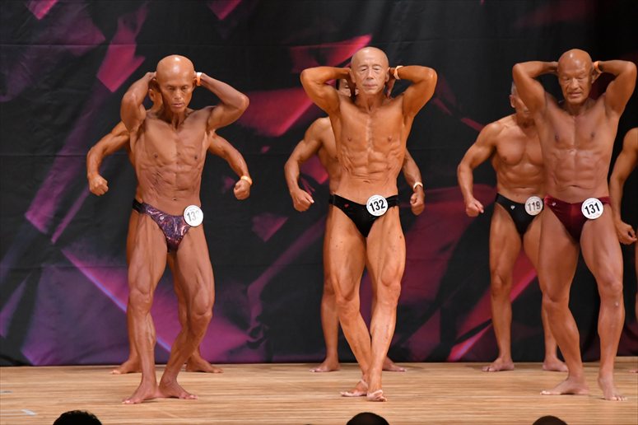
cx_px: 319
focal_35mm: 285
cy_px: 212
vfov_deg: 4.8
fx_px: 5048
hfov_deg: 7.2
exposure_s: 1/400
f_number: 5.6
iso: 5000
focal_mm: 190
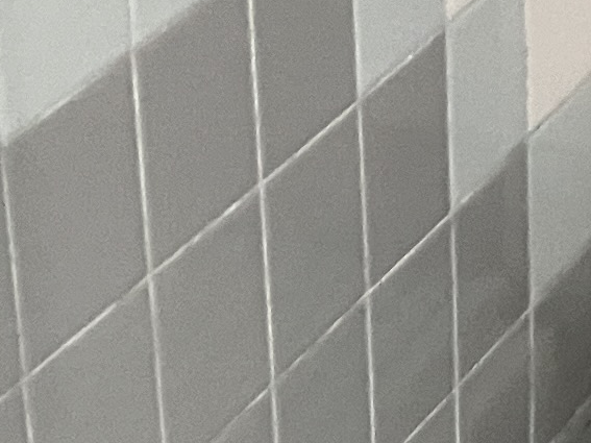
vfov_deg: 7.4
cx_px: 1092
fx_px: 3397
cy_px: 635
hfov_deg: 9.4
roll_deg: -3.6
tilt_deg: -31.1
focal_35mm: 199
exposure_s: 1/35
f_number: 1.8
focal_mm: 3.99
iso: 400
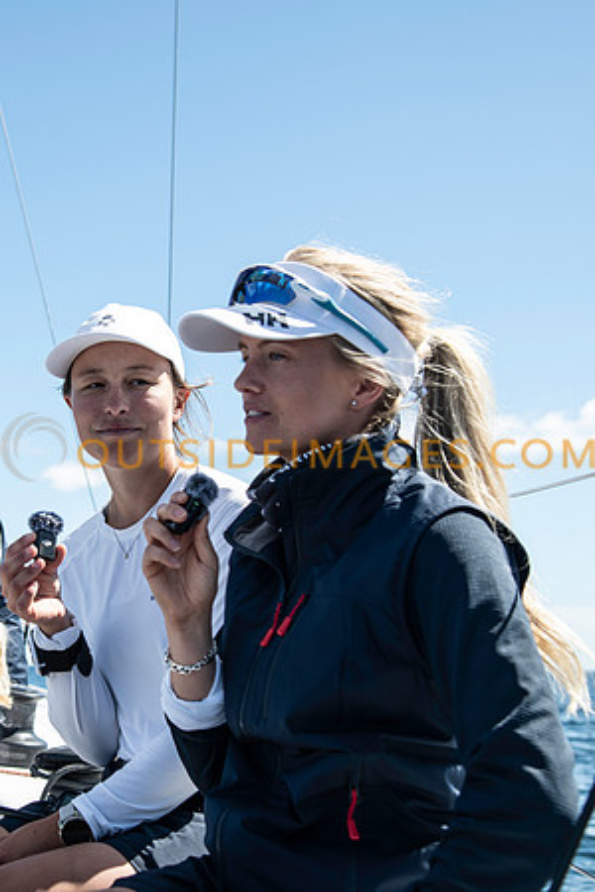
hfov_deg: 20.3
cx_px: 95
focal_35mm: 66
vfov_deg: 30.5
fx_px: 1636
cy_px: 446
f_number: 5
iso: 160
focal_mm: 44
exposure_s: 1/500
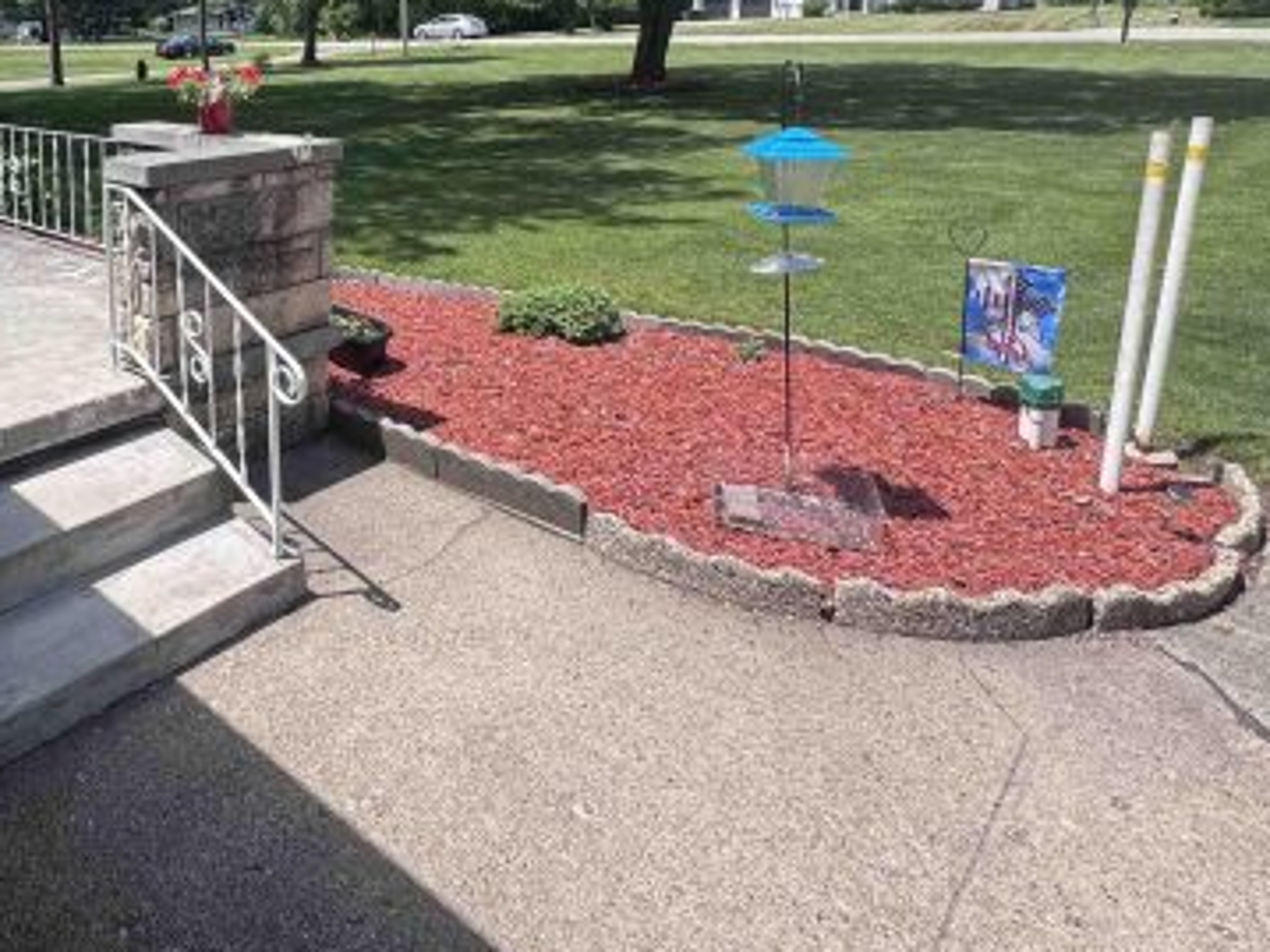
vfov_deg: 49.7
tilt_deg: -9.3
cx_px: 207
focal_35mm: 26
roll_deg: +1.5
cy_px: 180
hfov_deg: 60.4
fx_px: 954
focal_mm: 2.22
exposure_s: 1/921
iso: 50
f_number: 2.2
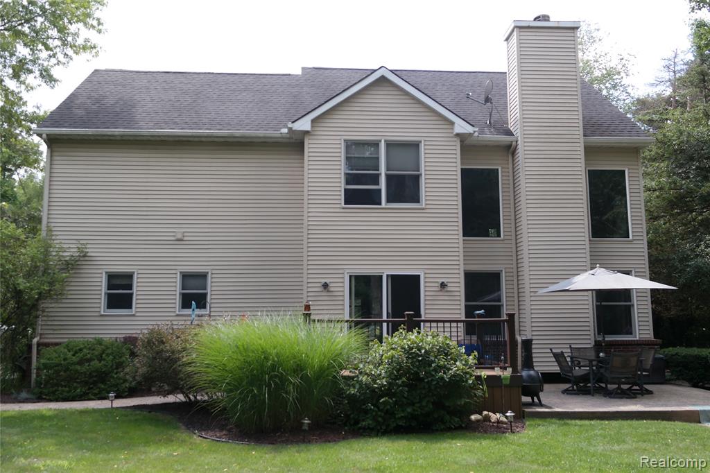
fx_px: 591
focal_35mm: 30
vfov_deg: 43.6
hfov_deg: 61.9
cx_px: 355
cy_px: 236
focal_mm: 20
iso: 100
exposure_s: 1/160
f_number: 5
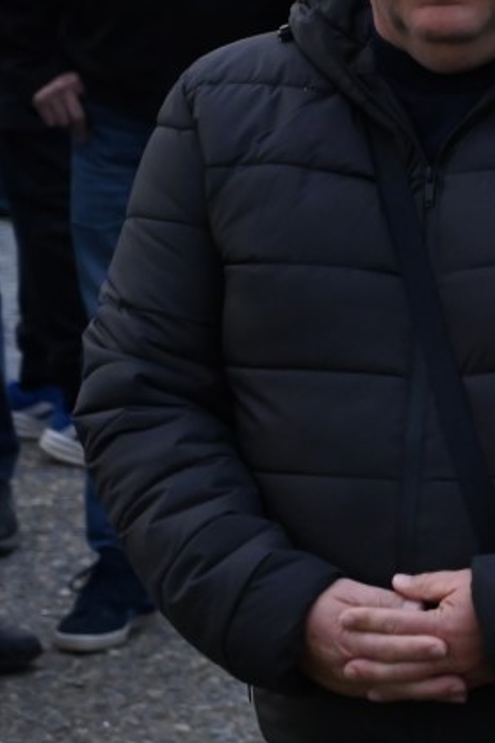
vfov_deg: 7.7
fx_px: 5527
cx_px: 1159
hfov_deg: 5.0
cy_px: 144
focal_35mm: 268
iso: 2500
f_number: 4
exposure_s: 1/2500
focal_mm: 69
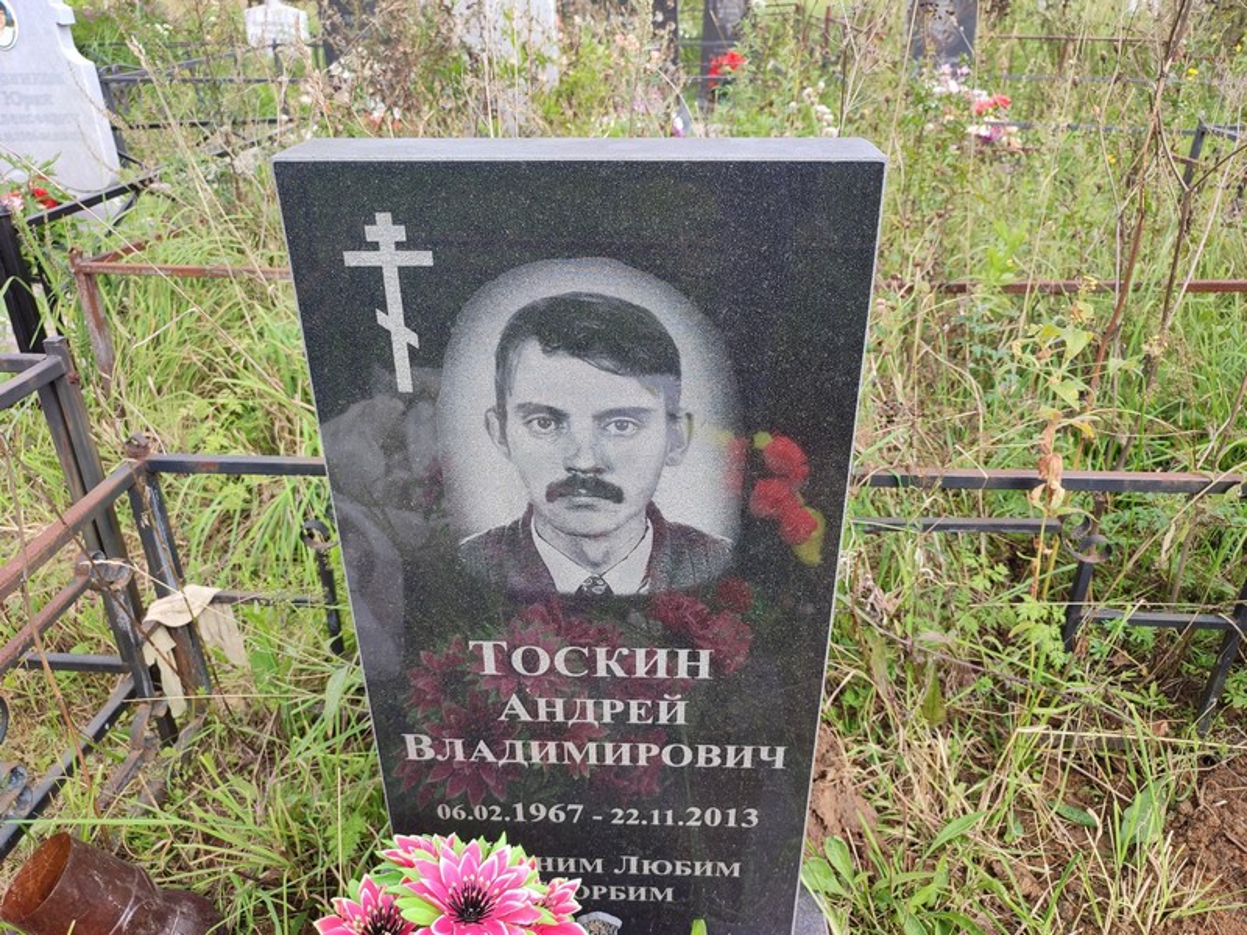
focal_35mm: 25
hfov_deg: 69.4
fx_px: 901
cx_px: 624
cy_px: 468
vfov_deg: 54.9
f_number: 1.9
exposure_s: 1/130
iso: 50
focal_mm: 6.04
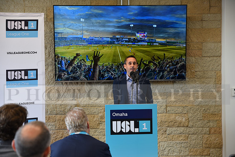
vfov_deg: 20.0
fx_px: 444
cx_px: 118
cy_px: 78
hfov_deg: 29.6
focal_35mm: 68
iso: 400
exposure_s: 1/60
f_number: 3.2
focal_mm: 68
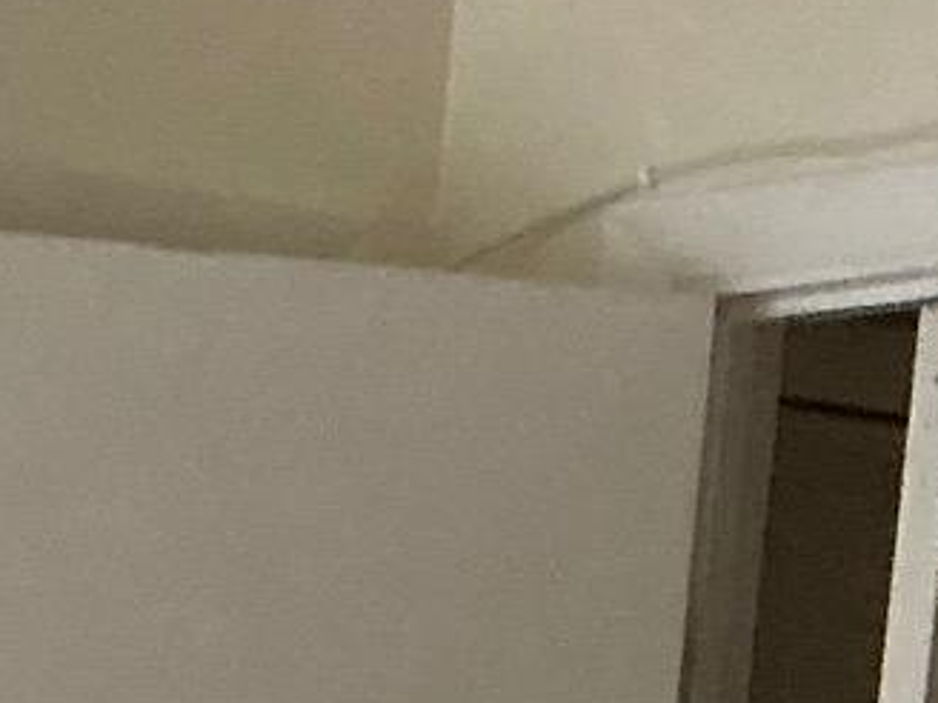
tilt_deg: -10.6
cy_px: 1926
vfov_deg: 7.6
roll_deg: -1.6
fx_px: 4742
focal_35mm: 175
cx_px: -1170
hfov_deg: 10.1
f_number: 1.8
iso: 200
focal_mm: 3
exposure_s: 1/60
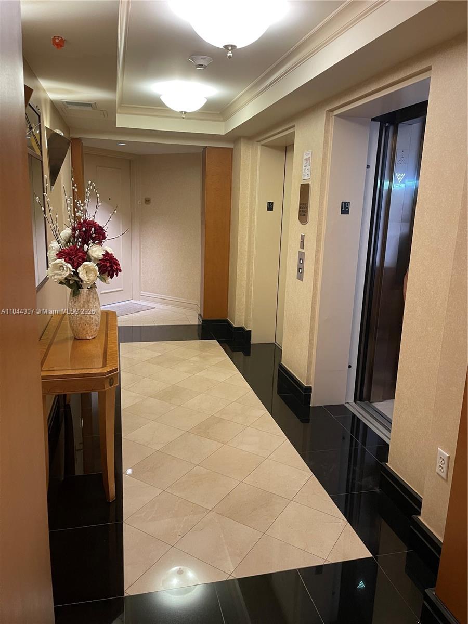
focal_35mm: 26
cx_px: 234
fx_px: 469
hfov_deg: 53.1
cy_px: 312
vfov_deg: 67.3
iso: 250
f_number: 1.6
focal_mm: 5.1
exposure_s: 1/60
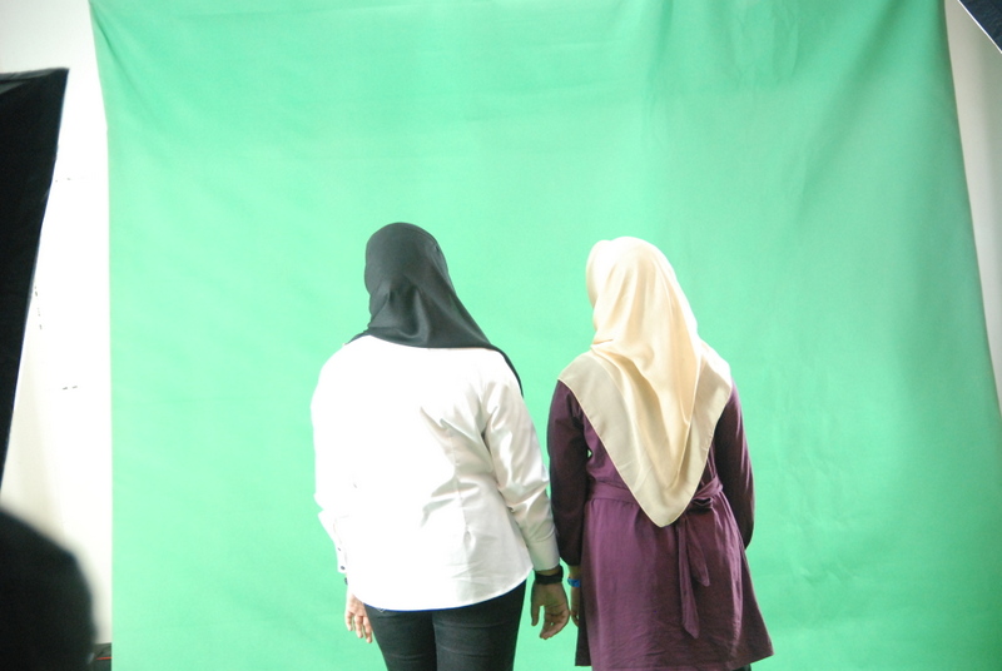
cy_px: 336
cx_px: 501
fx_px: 1756
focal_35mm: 63
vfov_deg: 21.6
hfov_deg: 31.8
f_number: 16
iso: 1600
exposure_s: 1/160
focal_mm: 42
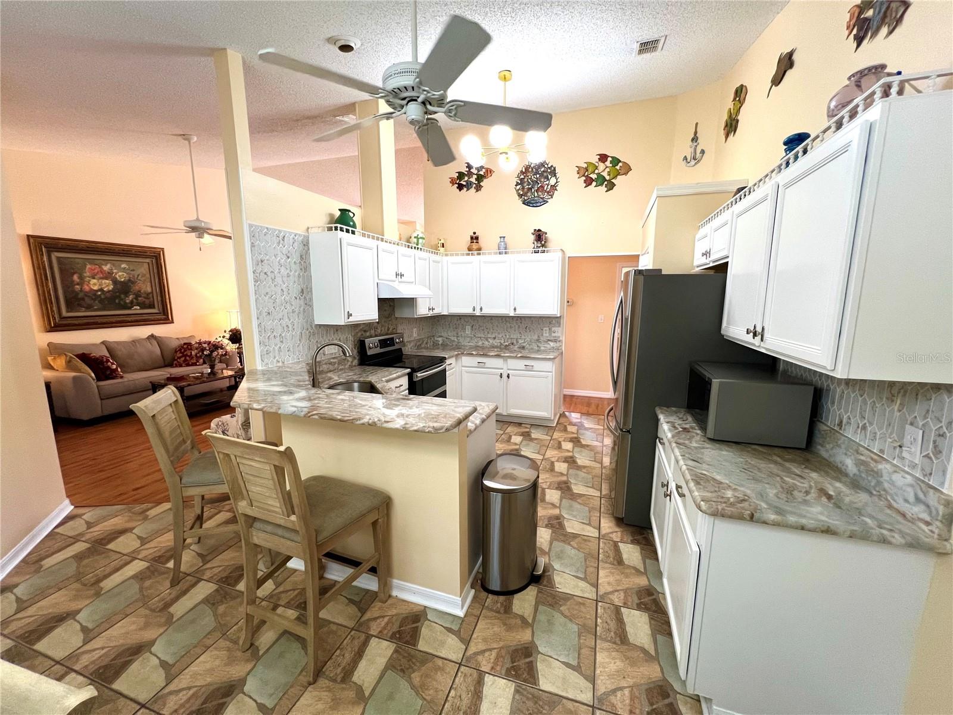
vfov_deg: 89.9
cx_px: 476
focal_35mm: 13
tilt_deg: -8.8
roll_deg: -0.1
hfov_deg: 106.2
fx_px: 358
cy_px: 358
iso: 160
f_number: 1.8
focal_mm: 1.57
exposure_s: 1/60
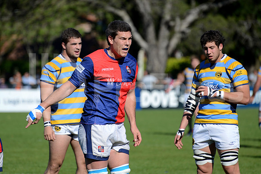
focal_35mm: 300
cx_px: 130
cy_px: 87
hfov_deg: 6.9
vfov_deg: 4.6
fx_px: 2175
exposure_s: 1/1250
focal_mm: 300
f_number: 5.6
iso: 320
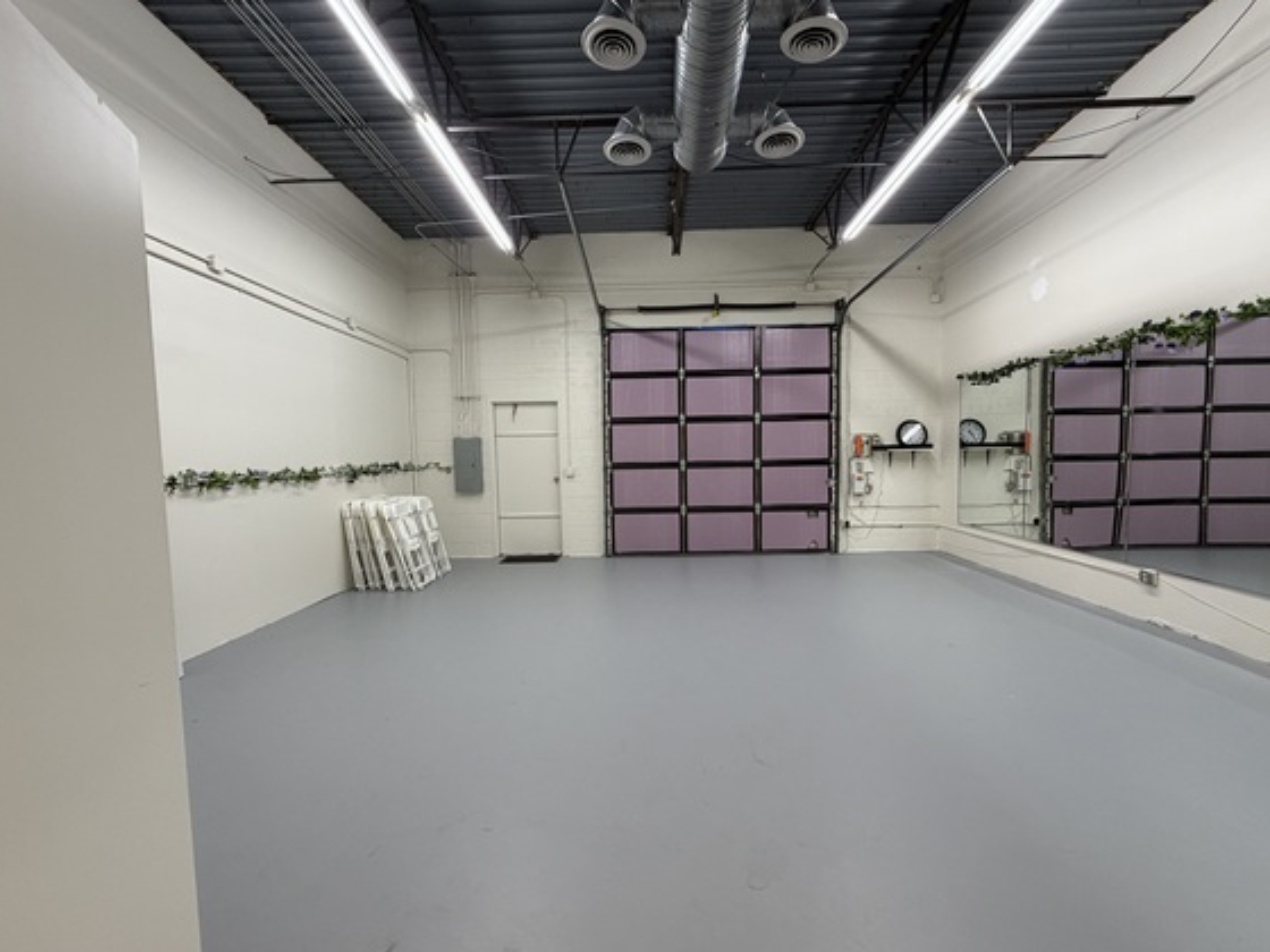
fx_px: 550
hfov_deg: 98.2
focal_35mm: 15
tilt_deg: -4.2
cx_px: 649
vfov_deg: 81.7
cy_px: 487
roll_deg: +1.5
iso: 200
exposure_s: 1/120
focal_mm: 2.22
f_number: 2.2
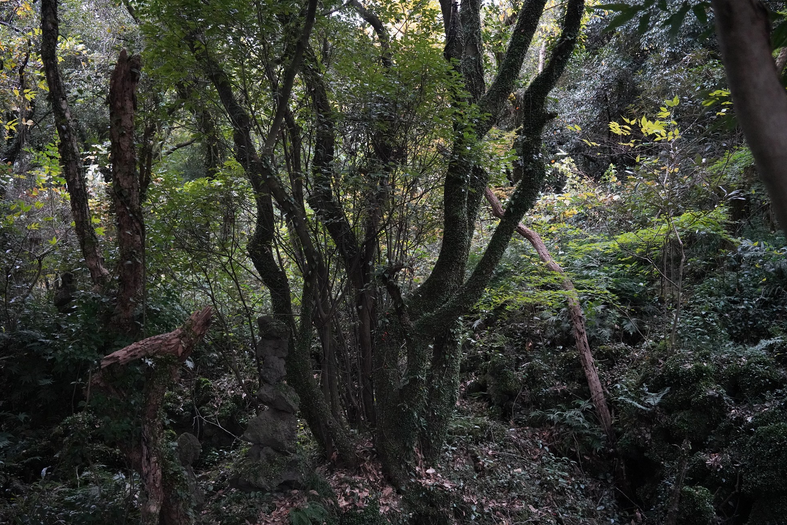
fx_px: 787
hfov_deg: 53.1
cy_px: 267
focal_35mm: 36
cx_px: 401
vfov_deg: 36.9
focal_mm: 35
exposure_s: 1/100
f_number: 4
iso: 10000
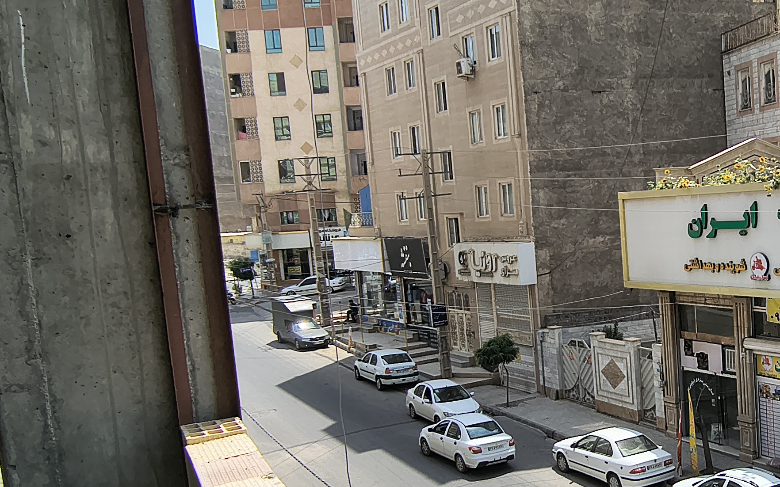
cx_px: 651
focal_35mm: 30
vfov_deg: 41.6
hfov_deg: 57.0
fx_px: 638
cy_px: 293
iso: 101
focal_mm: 2.13
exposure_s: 1/1548
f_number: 2.2
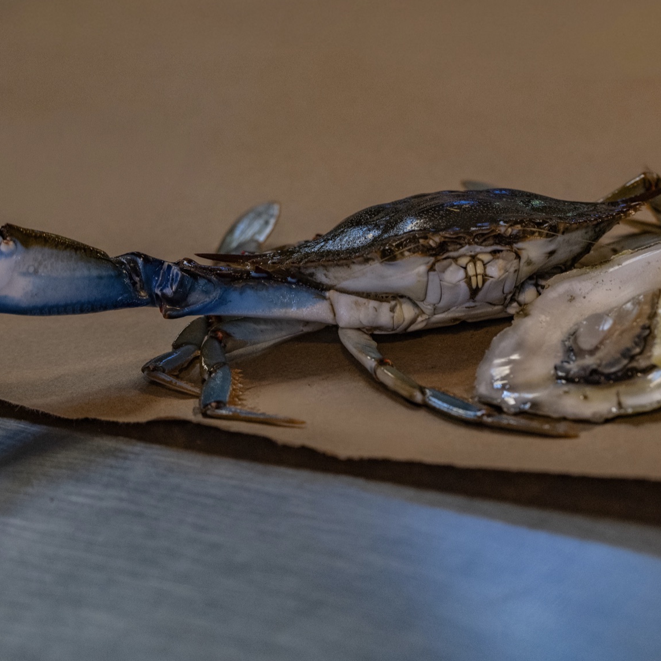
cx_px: 428
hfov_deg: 6.7
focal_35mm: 260
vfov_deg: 6.7
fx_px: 5617
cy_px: 298
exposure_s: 1/160
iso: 3200
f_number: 5.6
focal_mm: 175
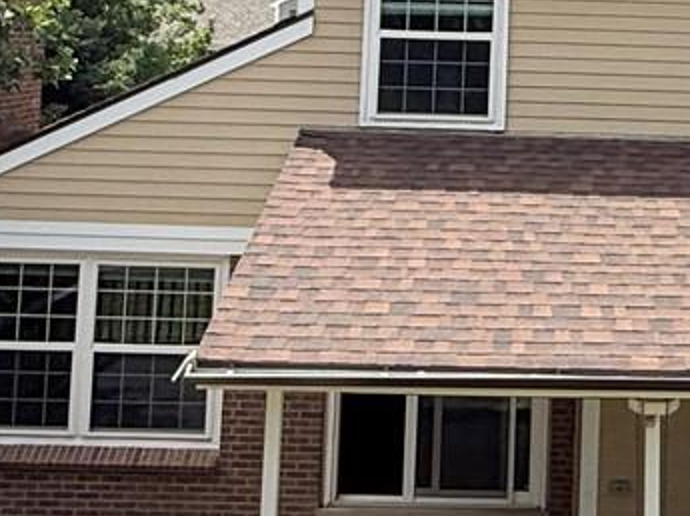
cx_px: 584
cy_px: -84
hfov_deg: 29.0
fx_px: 1294
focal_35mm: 65
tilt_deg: +12.4
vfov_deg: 21.2
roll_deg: -4.5
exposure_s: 1/1464
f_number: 2.2
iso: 50
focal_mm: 2.22
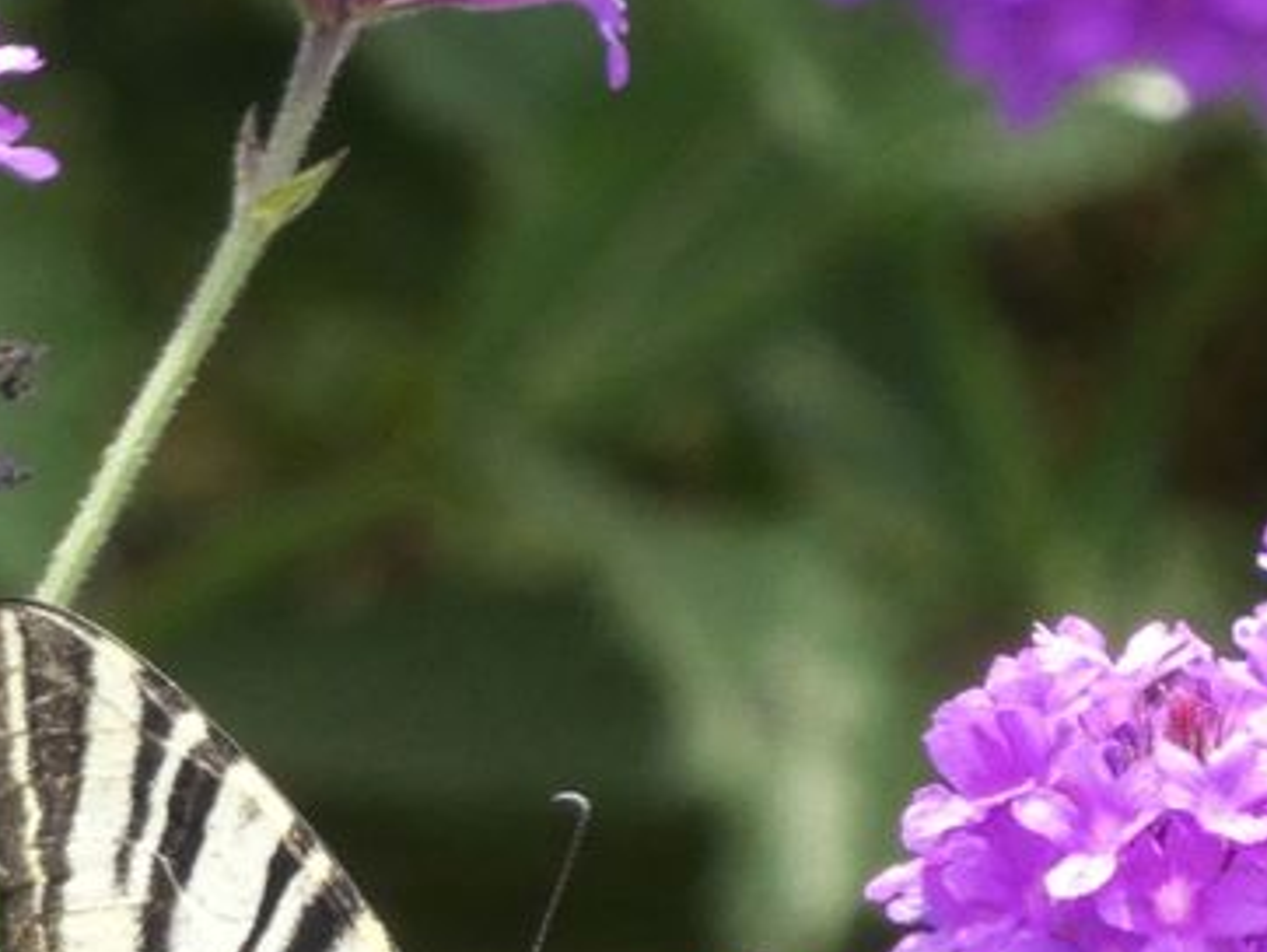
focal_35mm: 1466
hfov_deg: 1.4
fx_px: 53693
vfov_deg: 1.0
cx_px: 667
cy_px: 1110
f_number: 5.6
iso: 400
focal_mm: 111.5
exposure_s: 1/250
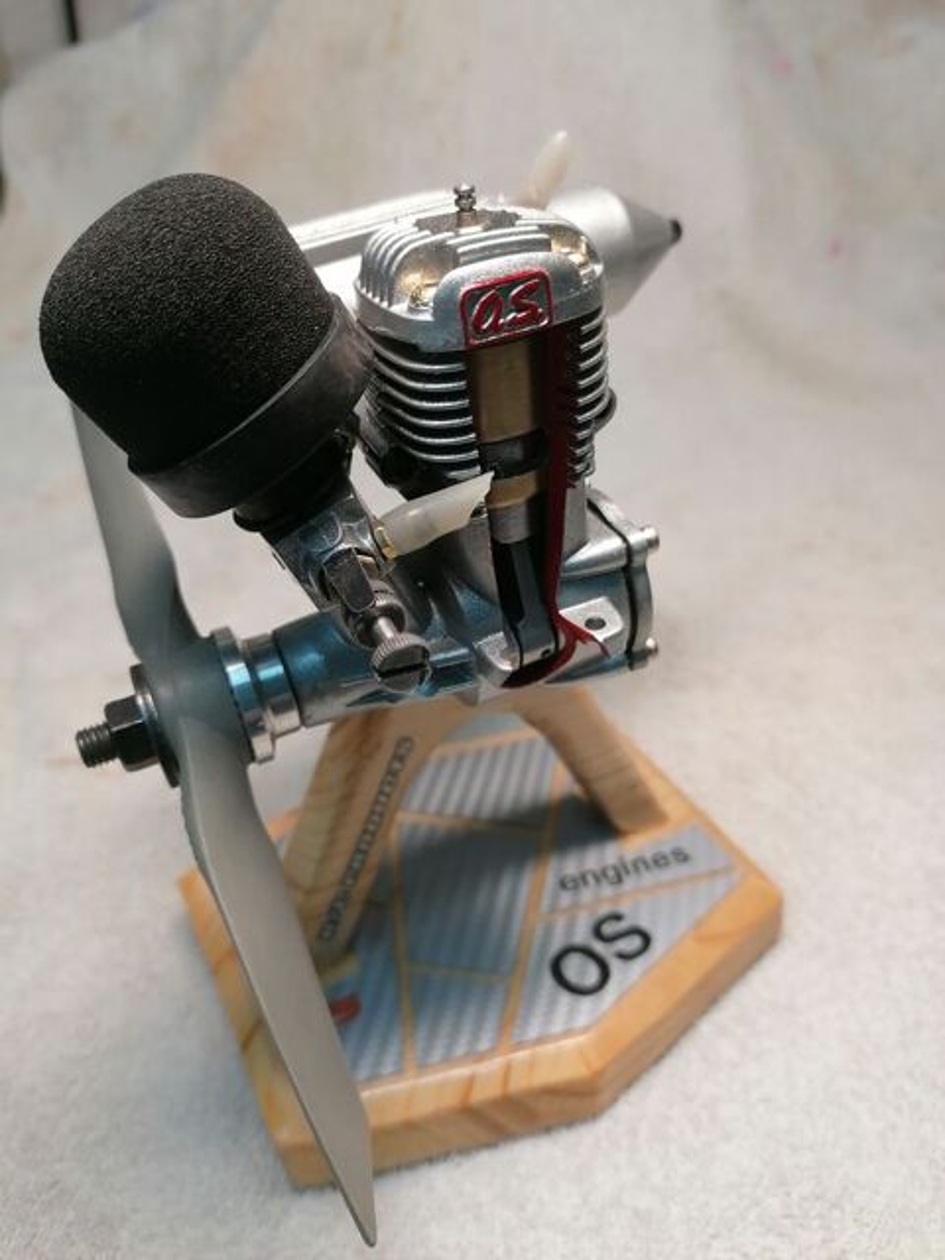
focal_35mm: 27
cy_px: 630
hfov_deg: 51.4
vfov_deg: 65.3
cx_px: 472
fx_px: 983
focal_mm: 4.75
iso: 100
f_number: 1.8
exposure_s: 1/50
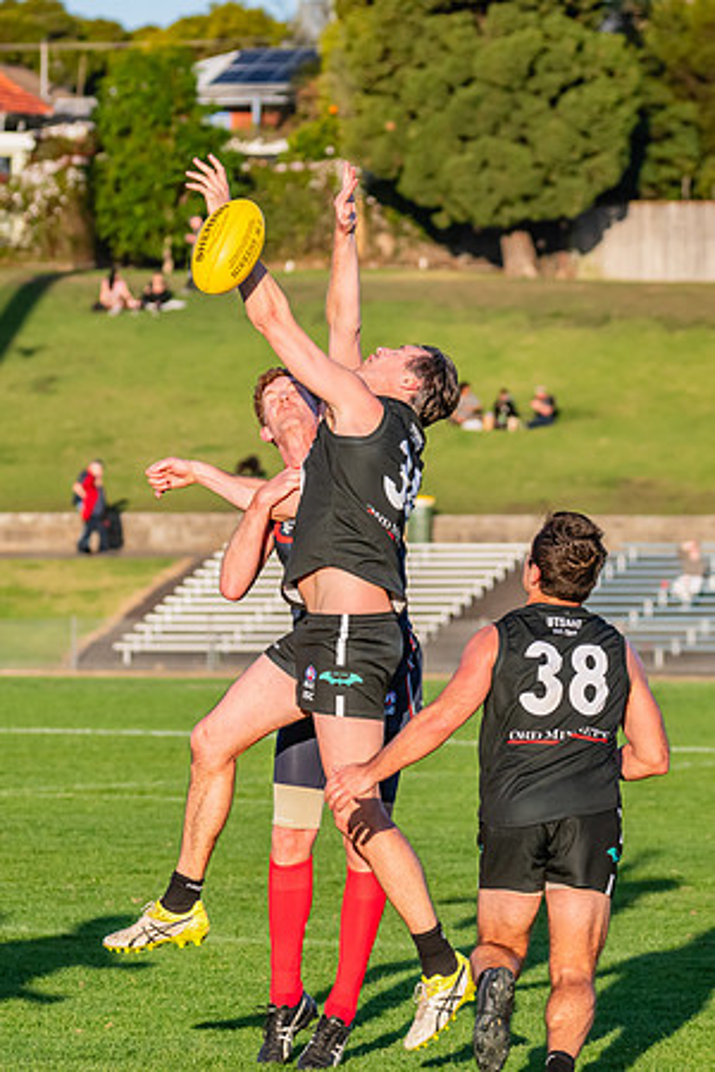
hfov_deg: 4.9
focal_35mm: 280
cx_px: 294
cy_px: 487
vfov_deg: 7.4
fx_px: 8339
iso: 800
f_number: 7.1
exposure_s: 1/1600
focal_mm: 170
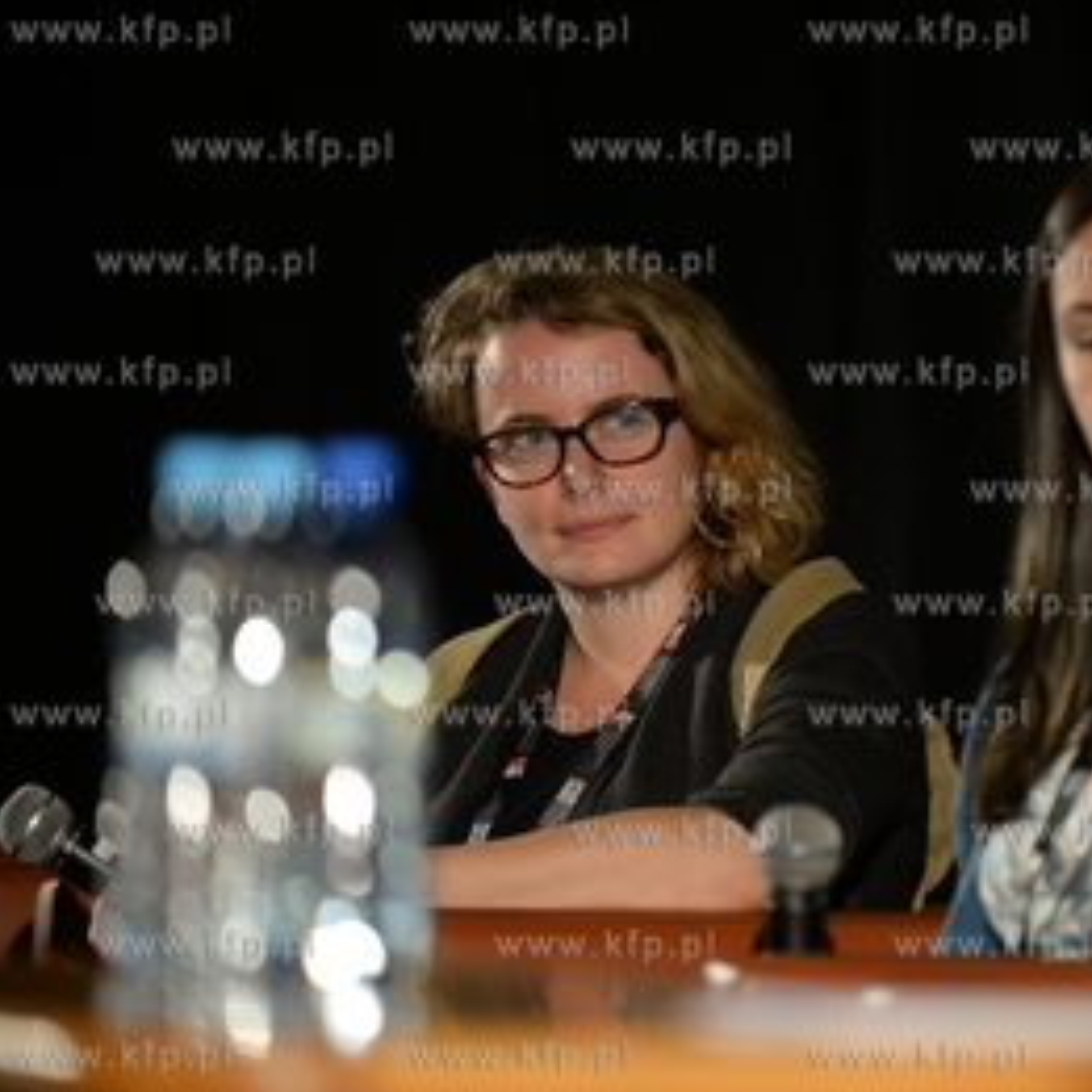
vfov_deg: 6.7
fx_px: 9315
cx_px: 828
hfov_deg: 6.7
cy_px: 546
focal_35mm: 261
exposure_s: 1/125
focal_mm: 200
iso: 800
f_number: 2.8
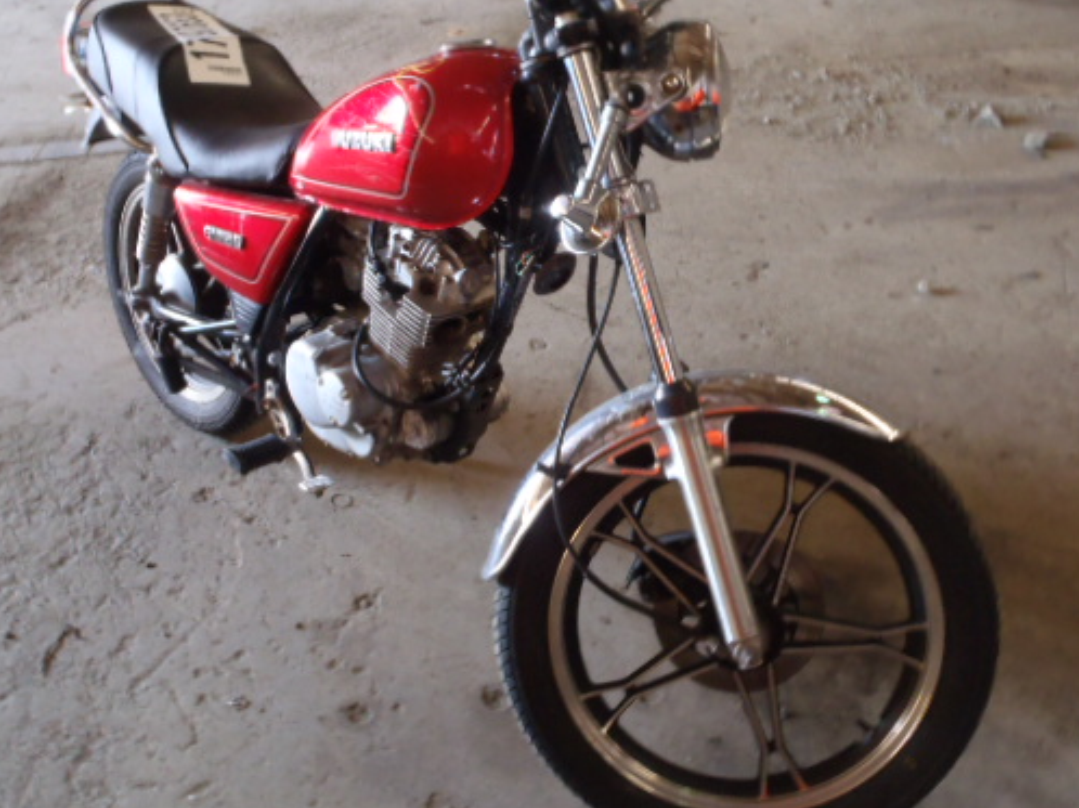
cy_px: 344
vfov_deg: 39.5
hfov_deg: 51.4
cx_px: 518
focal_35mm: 36
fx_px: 1122
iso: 200
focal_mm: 5
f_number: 3.5
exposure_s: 1/6
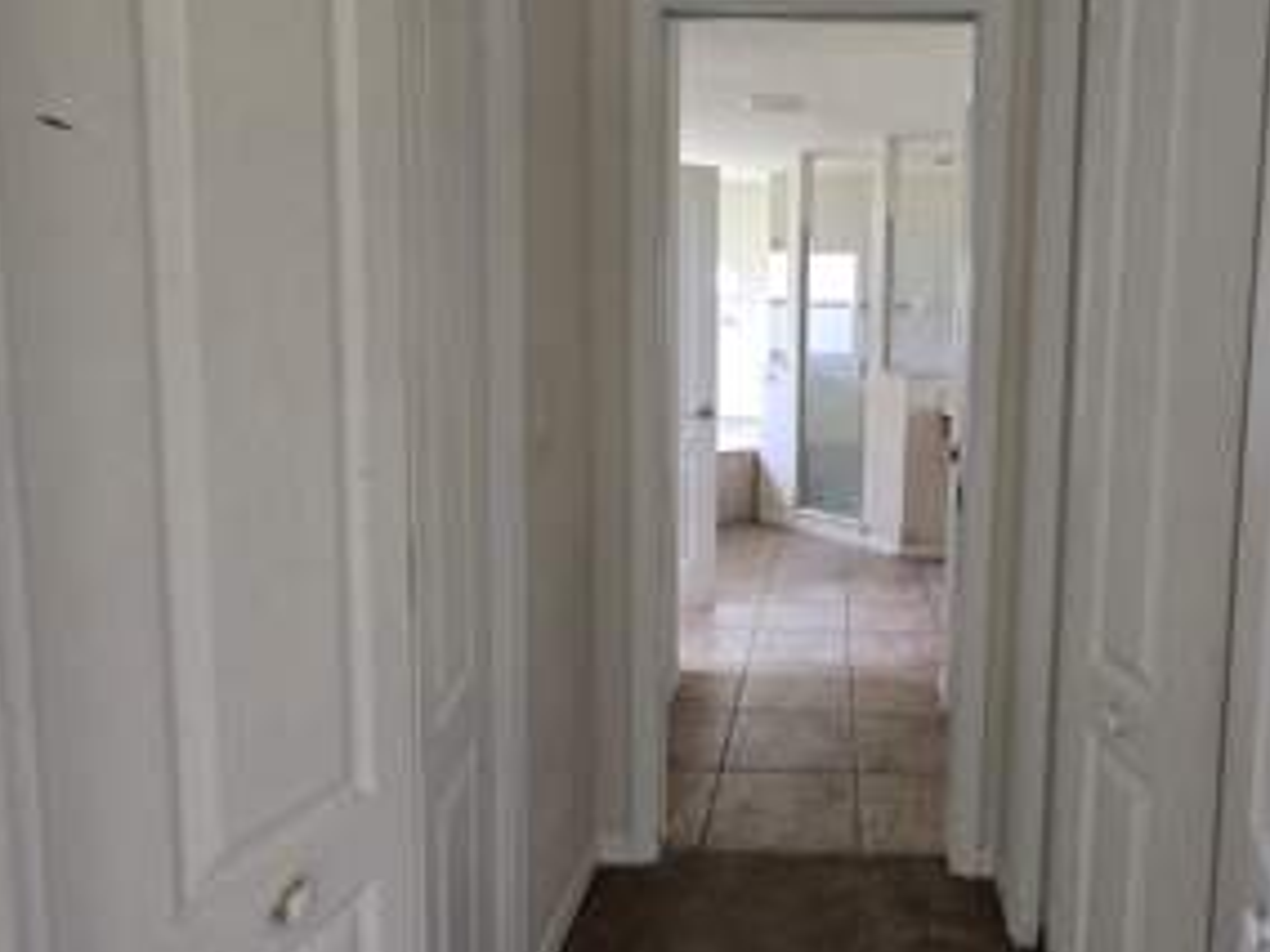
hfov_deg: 74.5
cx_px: 823
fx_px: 807
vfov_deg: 61.0
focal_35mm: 22
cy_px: 434
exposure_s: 1/60
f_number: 2.2
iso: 200
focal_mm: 2.2
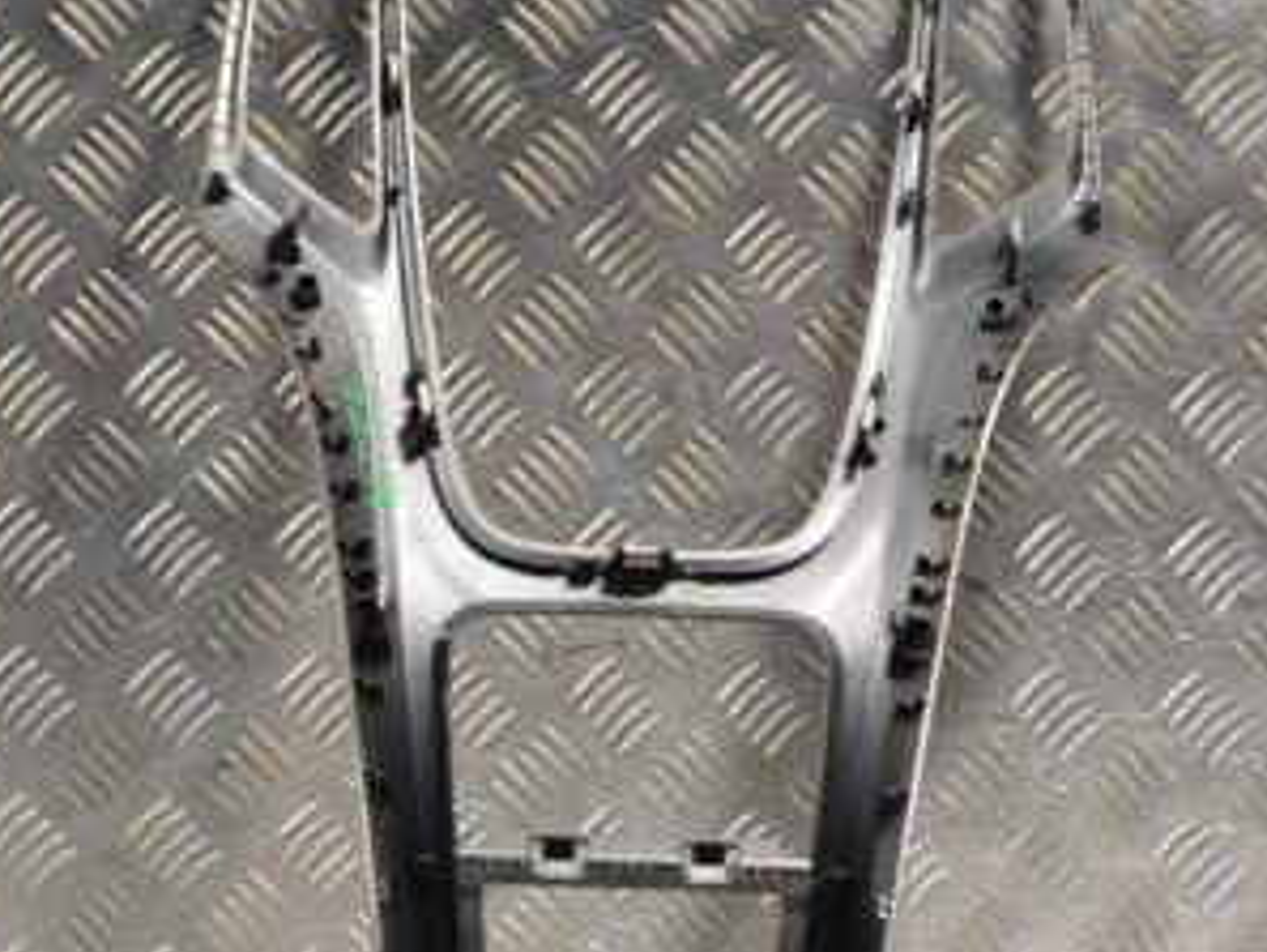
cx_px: 469
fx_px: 4907
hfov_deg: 14.7
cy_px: 542
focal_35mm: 134
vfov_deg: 11.1
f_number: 9
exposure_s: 1/320
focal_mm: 46
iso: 3200
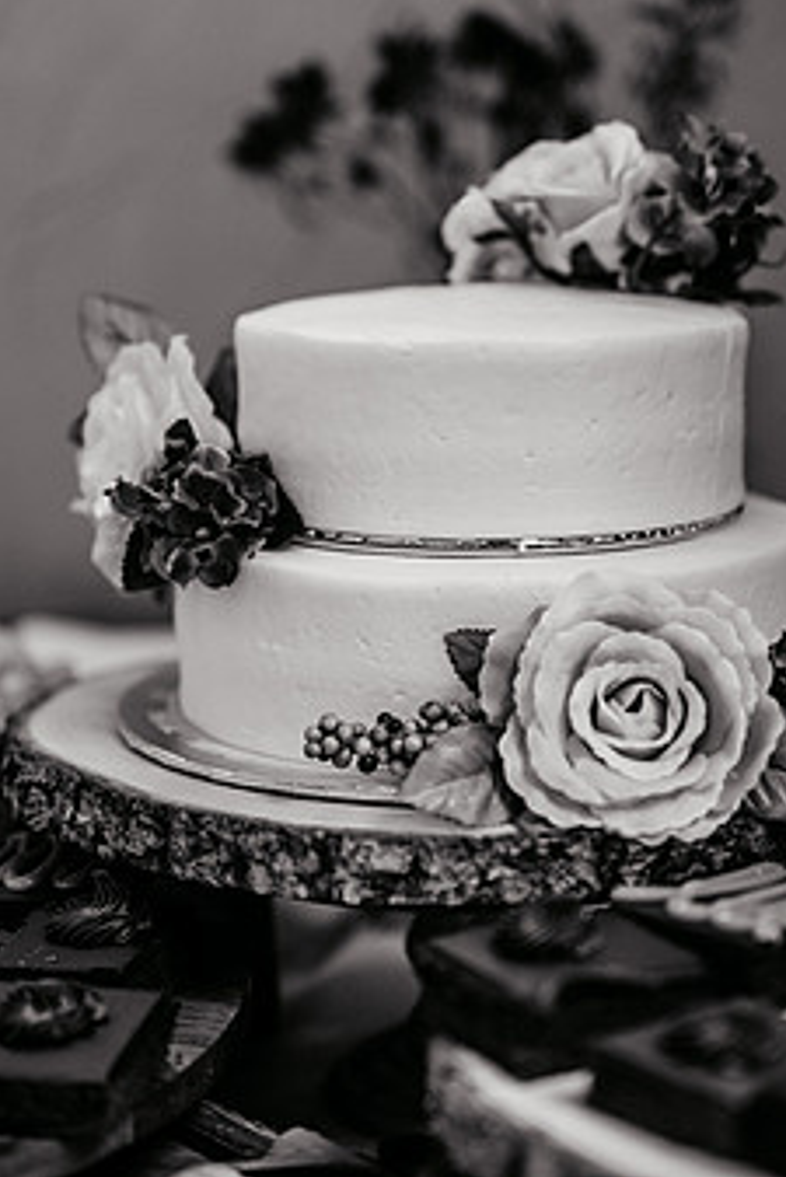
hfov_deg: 15.9
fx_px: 2813
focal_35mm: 86
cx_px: 475
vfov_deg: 23.6
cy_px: 506
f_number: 1.3
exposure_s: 1/100
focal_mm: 50
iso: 160
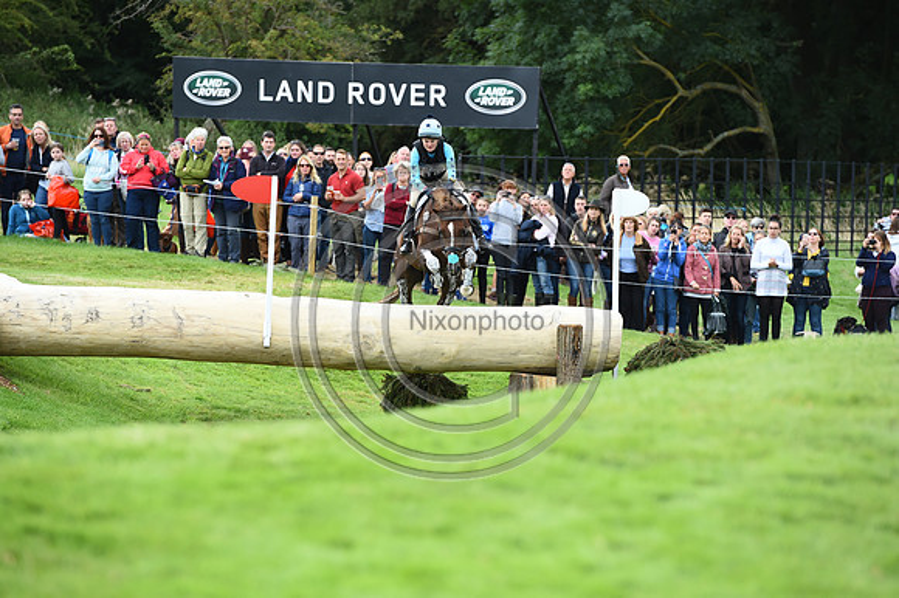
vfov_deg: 6.9
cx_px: 450
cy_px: 299
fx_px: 4991
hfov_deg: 10.3
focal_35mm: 200
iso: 1400
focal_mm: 200
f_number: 5.6
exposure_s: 1/1250
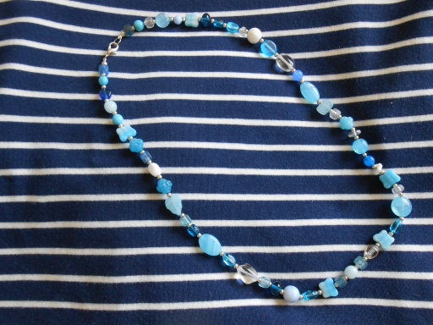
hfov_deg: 60.0
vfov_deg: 46.8
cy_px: 162
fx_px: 375
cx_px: 216
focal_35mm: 30
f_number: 3.8
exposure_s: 1/30
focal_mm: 5.3
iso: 250
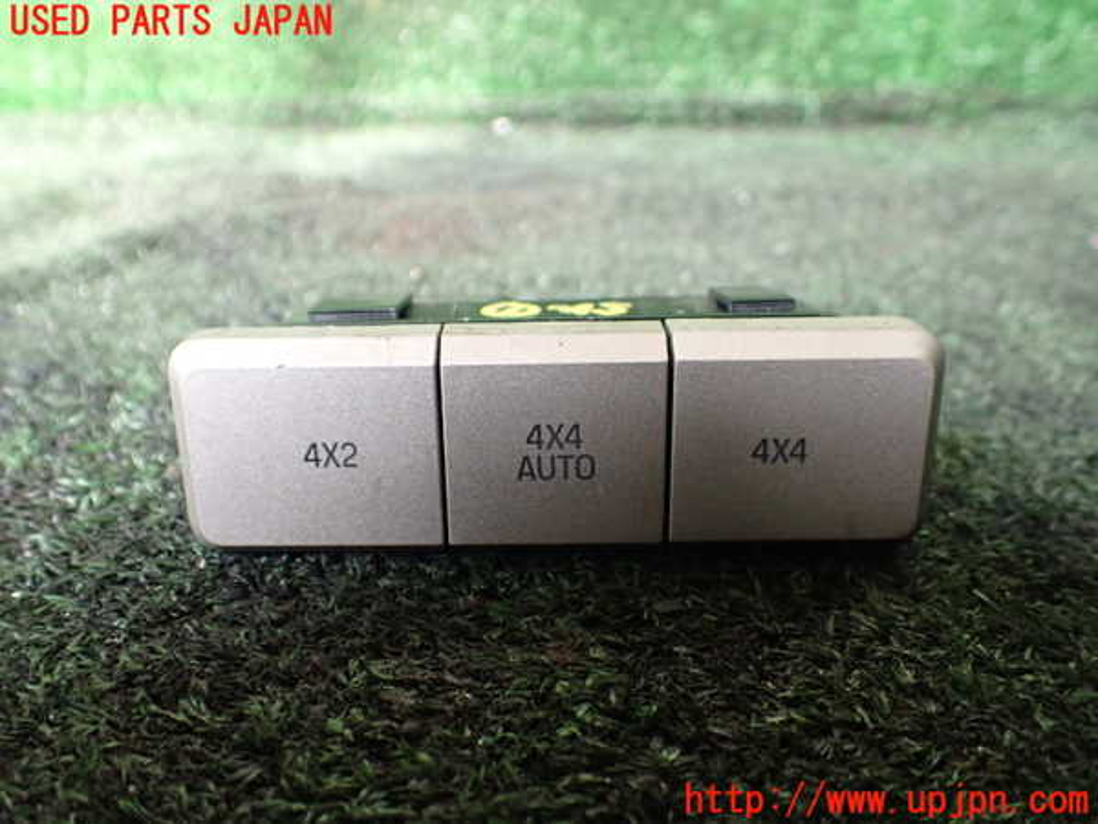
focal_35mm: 30
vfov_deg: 46.8
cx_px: 549
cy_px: 412
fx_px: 952
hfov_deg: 60.0
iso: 640
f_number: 2.3
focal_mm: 5.4
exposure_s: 1/125
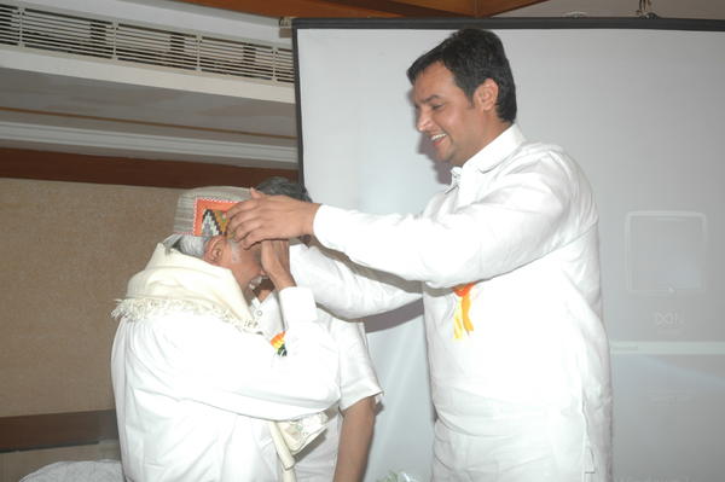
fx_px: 1207
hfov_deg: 33.4
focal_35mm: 60
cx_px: 362
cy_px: 241
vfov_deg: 22.6
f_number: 4.5
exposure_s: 1/60
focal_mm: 40
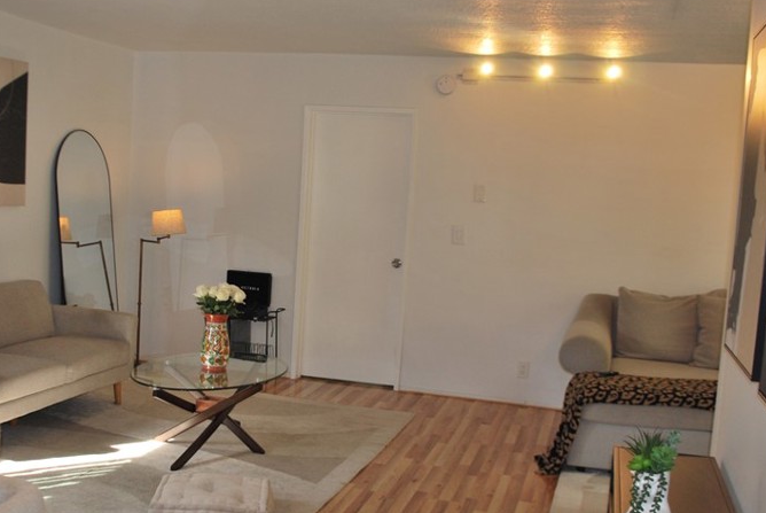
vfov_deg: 29.3
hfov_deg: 42.4
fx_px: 980
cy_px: 302
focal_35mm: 46
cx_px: 286
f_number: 3.8
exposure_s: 1/125
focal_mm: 20
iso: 200
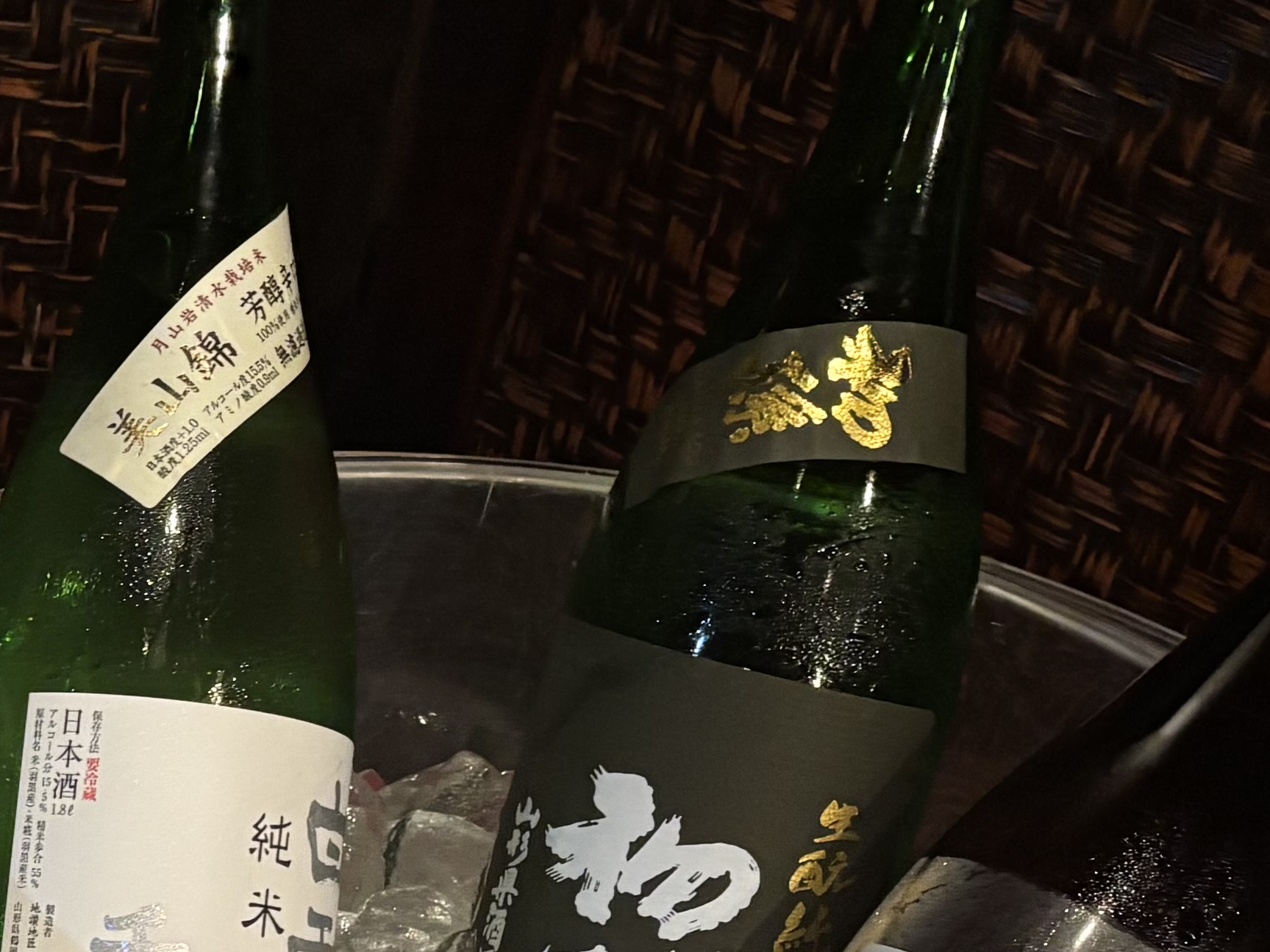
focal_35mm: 86
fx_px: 3155
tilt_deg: -39.2
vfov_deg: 16.7
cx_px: -214
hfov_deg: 21.3
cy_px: 984
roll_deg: -6.1
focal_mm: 5.96
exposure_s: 1/30
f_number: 1.6
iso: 500
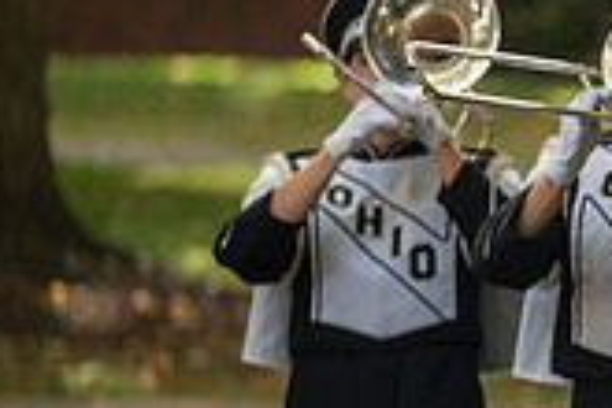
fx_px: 11950
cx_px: 1050
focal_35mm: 703
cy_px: 263
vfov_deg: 2.0
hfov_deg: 2.9
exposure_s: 1/500
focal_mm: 200
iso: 160
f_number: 2.8
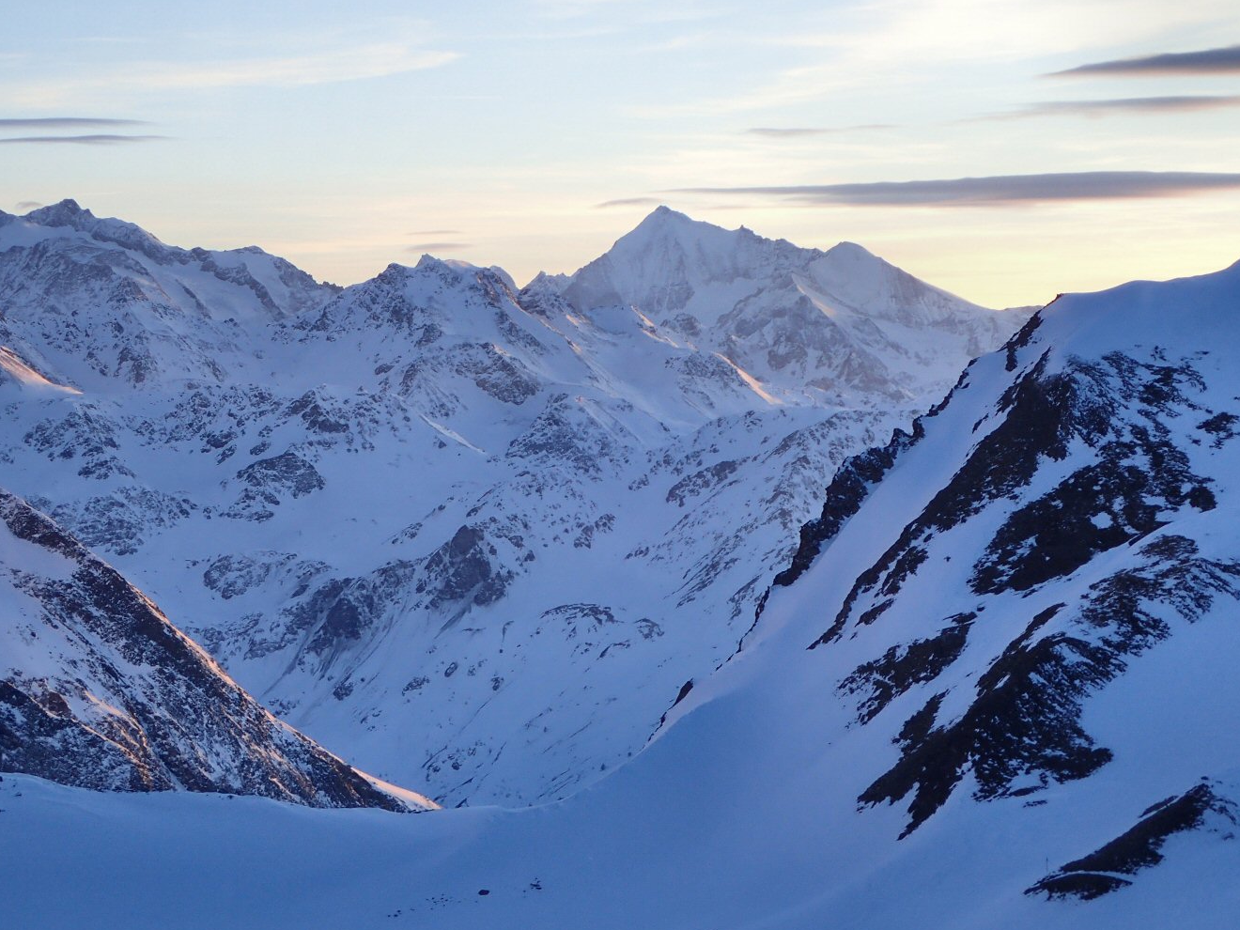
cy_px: 466
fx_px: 3618
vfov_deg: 14.6
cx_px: 622
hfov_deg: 19.4
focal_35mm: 101
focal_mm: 18
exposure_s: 1/160
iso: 200
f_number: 4.9
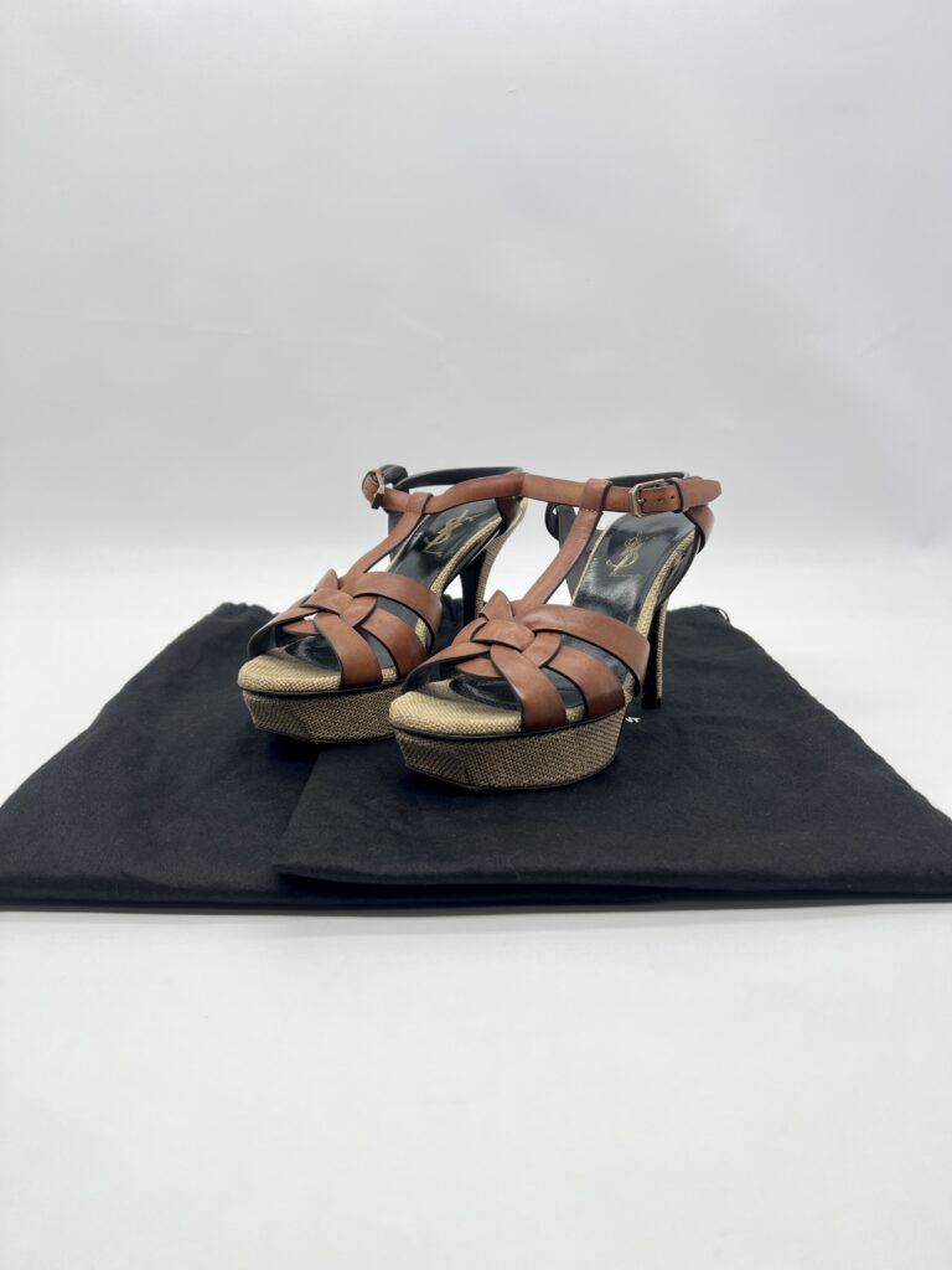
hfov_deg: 53.1
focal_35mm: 26
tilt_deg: -16.0
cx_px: 476
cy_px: 635
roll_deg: +0.2
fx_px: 953
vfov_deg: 67.3
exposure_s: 1/104
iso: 32
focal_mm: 5.7
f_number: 1.5
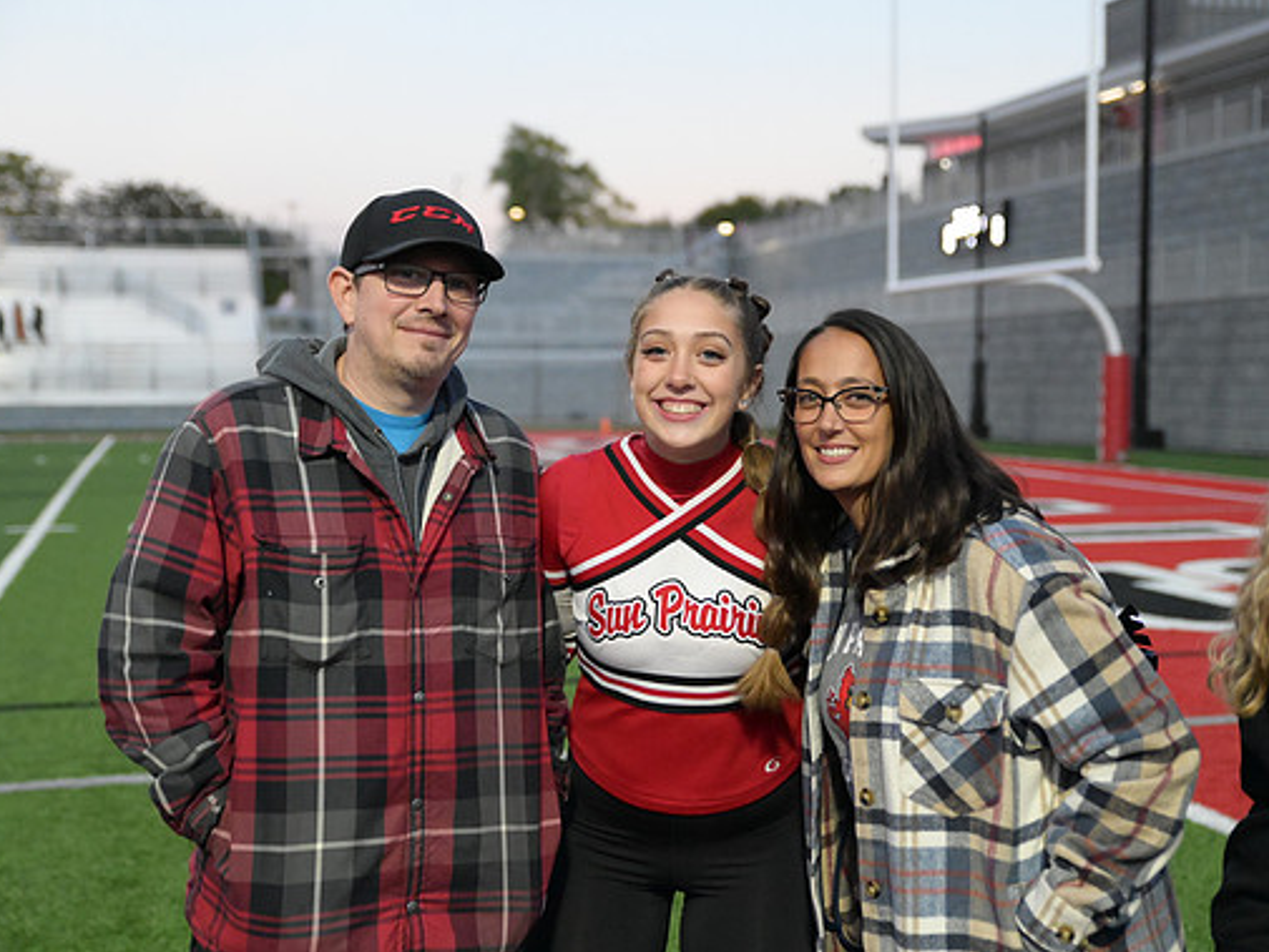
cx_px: 633
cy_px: 480
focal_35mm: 53
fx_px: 1943
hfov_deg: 36.2
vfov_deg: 27.5
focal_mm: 48
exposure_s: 1/8000
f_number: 2.8
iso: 12800
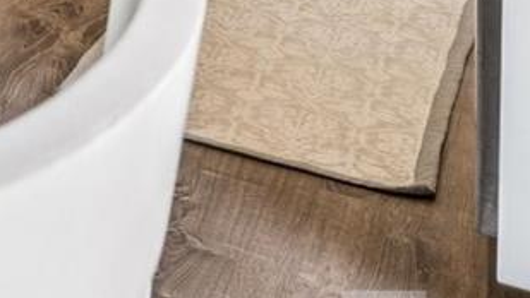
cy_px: -542
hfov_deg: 12.8
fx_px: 1550
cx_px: -868
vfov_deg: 9.2
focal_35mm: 110
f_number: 9
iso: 100
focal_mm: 15.9
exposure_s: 1/5
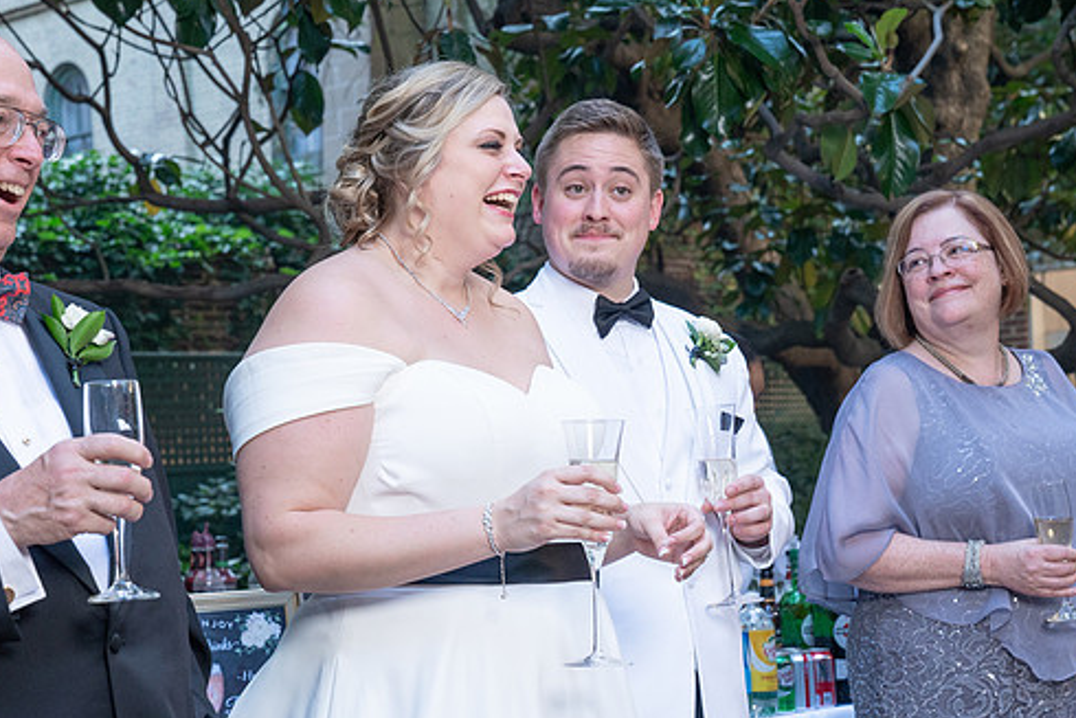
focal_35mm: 72
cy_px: 457
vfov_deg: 18.9
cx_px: 429
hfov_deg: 28.0
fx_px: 2153
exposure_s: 1/250
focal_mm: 51
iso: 1250
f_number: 5.6
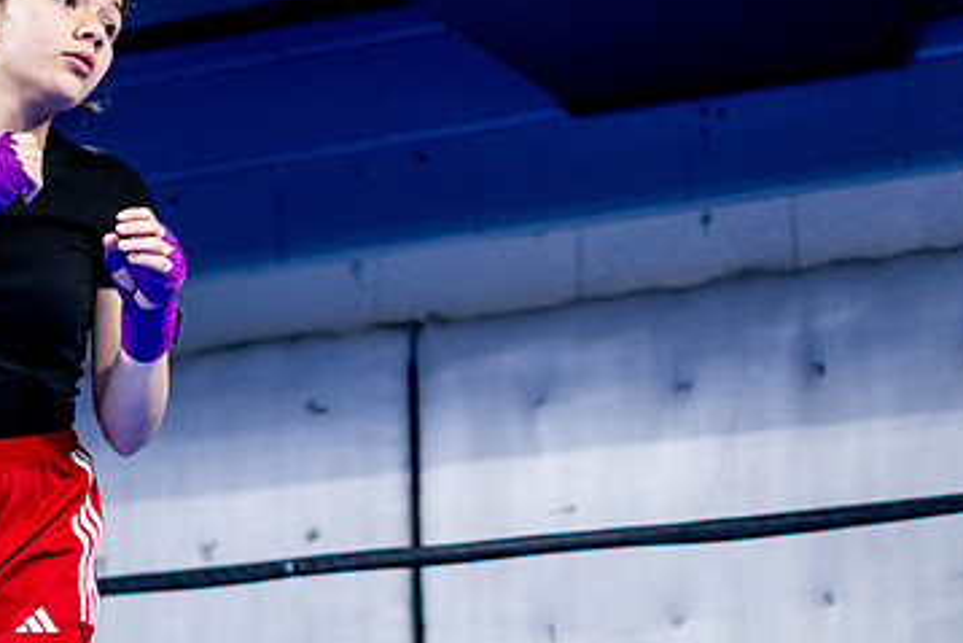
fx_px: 3479
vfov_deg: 10.5
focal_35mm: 130
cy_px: 167
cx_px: 372
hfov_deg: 15.7
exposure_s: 1/500
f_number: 1.8
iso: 3200
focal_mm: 50
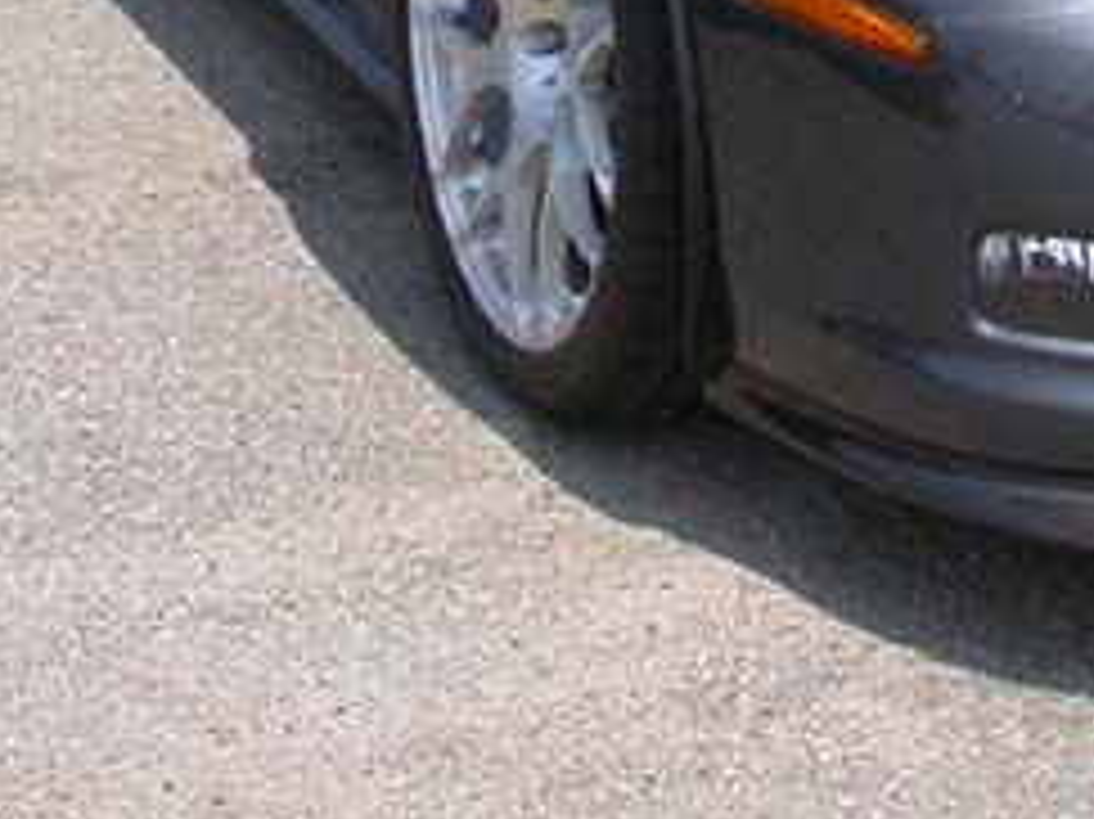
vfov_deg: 9.0
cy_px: -526
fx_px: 5054
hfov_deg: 12.3
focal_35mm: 160
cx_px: 986
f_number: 7.5
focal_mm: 7.85
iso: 100
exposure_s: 1/281
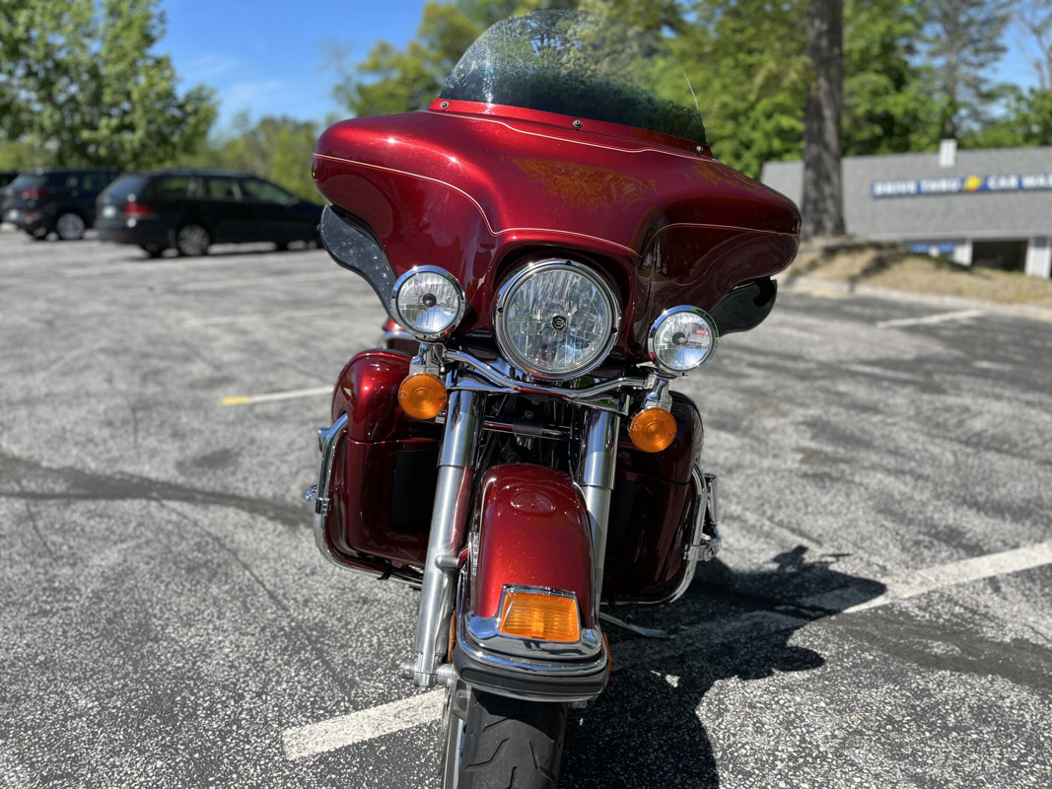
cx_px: 526
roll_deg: +3.0
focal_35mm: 26
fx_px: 790
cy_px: 394
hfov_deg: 67.3
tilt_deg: -15.1
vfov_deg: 53.1
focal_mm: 5.1
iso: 50
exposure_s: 1/2309
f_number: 1.6
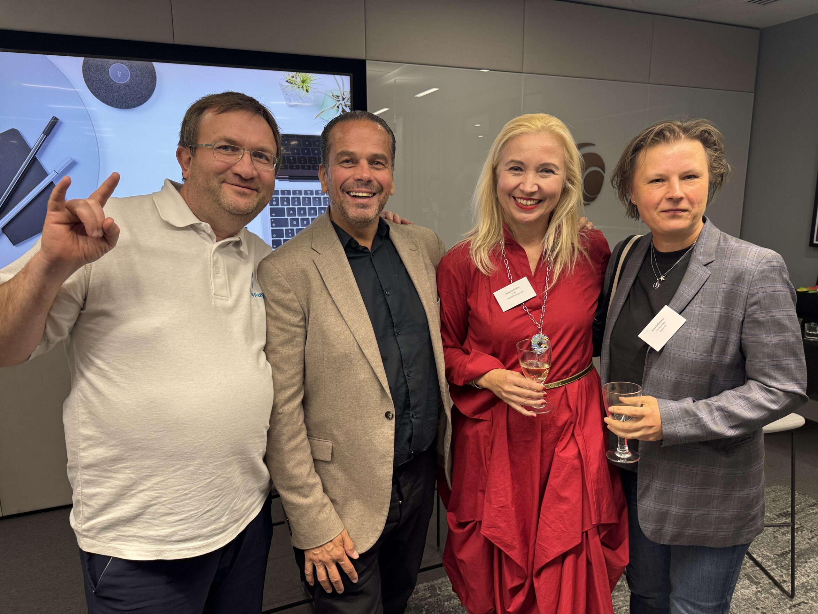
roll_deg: +0.1
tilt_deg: -11.5
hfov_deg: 71.6
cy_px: 307
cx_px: 409
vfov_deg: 56.8
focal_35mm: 24
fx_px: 567
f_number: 1.78
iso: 160
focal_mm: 6.76
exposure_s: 1/100
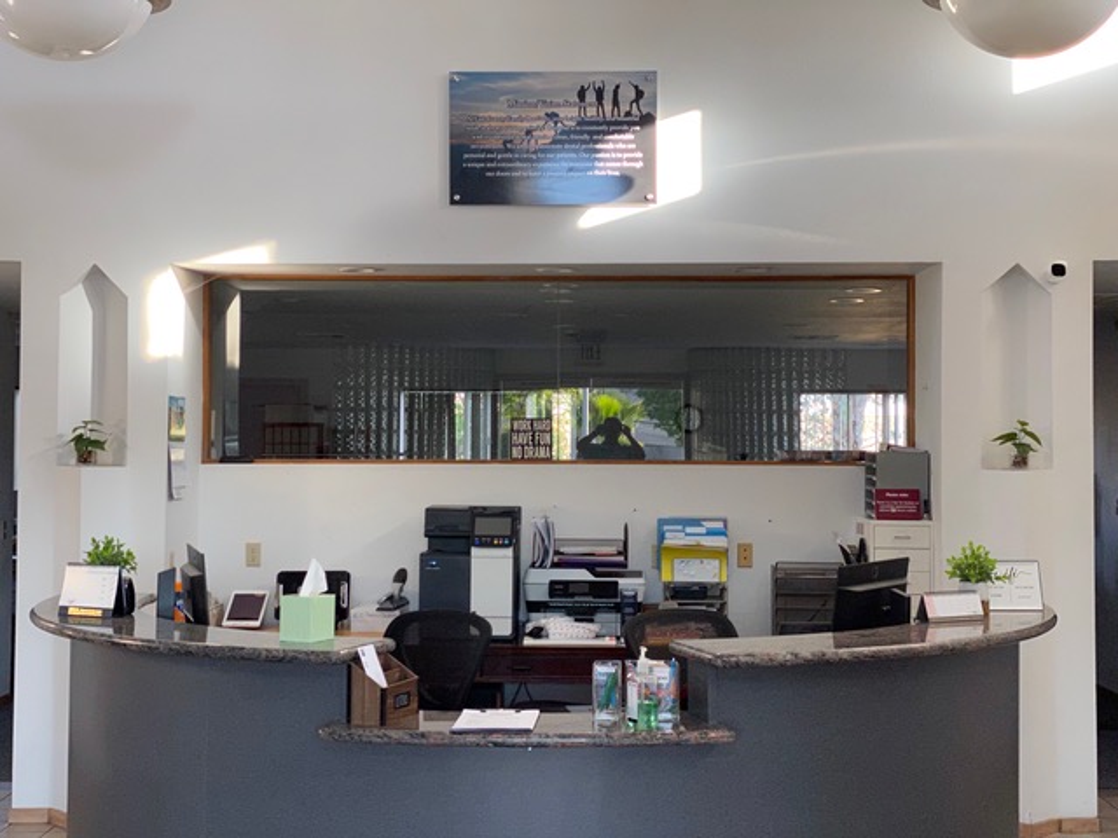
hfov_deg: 36.8
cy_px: 419
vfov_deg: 28.0
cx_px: 559
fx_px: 1679
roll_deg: +0.2
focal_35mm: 52
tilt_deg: +1.7
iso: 125
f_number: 2
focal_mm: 6
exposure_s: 1/121
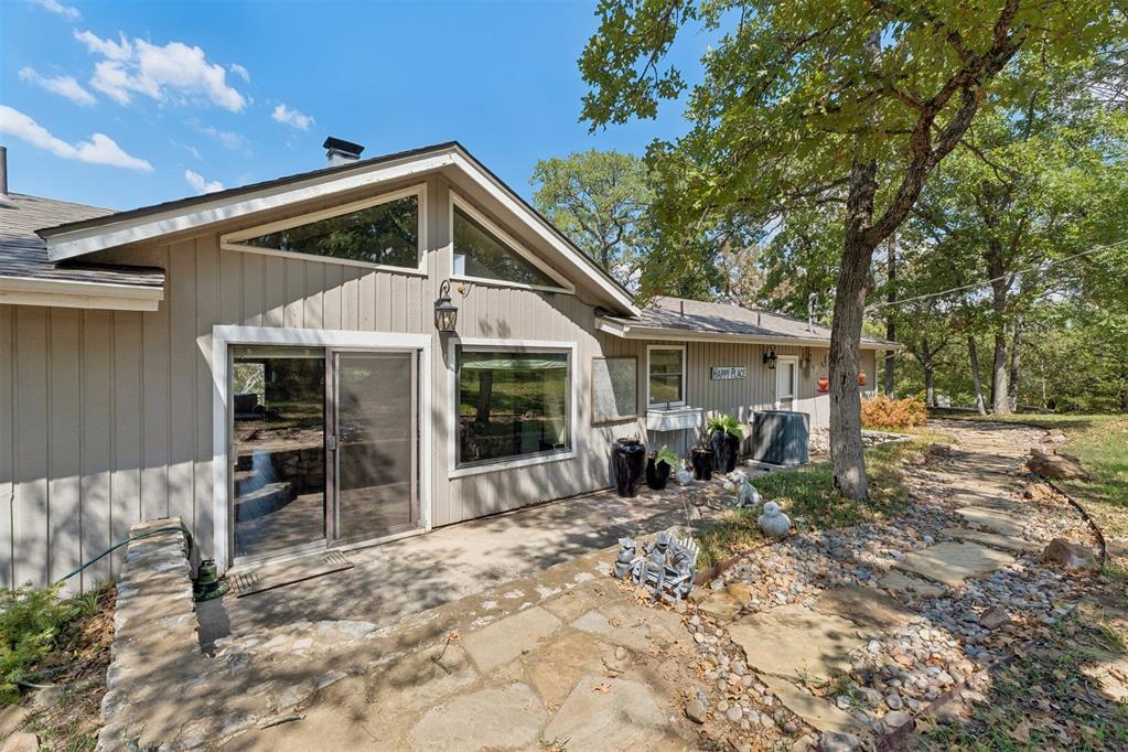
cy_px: 376
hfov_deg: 100.4
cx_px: 564
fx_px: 470
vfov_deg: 77.3
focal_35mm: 15
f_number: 8
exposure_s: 1/1000
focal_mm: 10
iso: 200
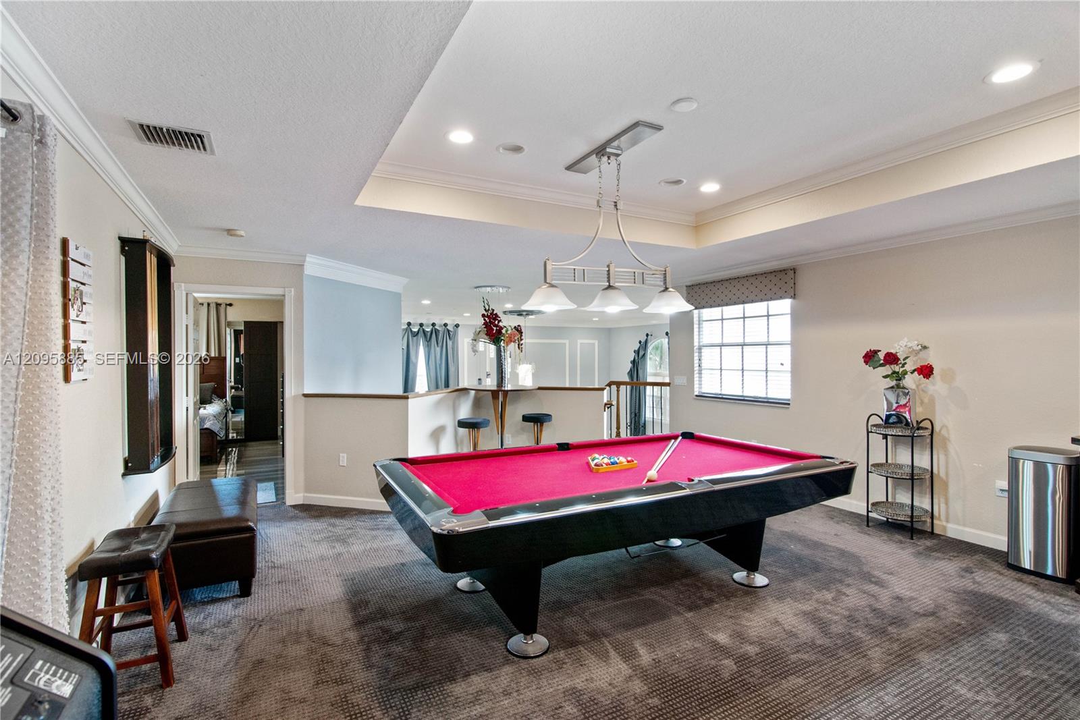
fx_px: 480
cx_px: 540
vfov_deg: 73.8
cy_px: 360
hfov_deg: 96.7
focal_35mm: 16
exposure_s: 1/25
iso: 1000
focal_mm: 16
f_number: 6.3
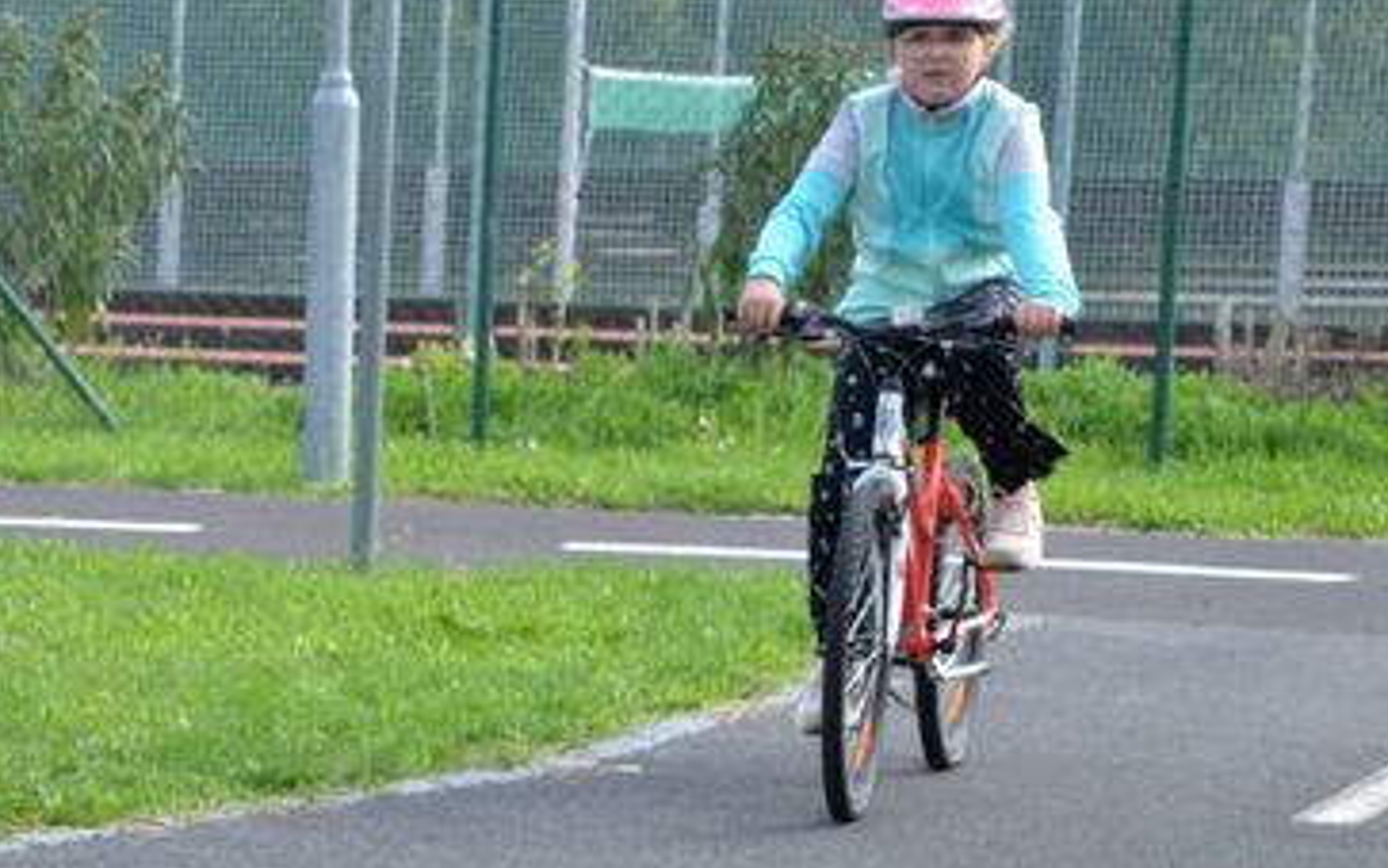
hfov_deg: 10.2
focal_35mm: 202
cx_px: -203
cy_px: 908
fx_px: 7642
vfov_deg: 6.5
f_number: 10
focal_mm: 75
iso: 400
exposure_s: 1/125
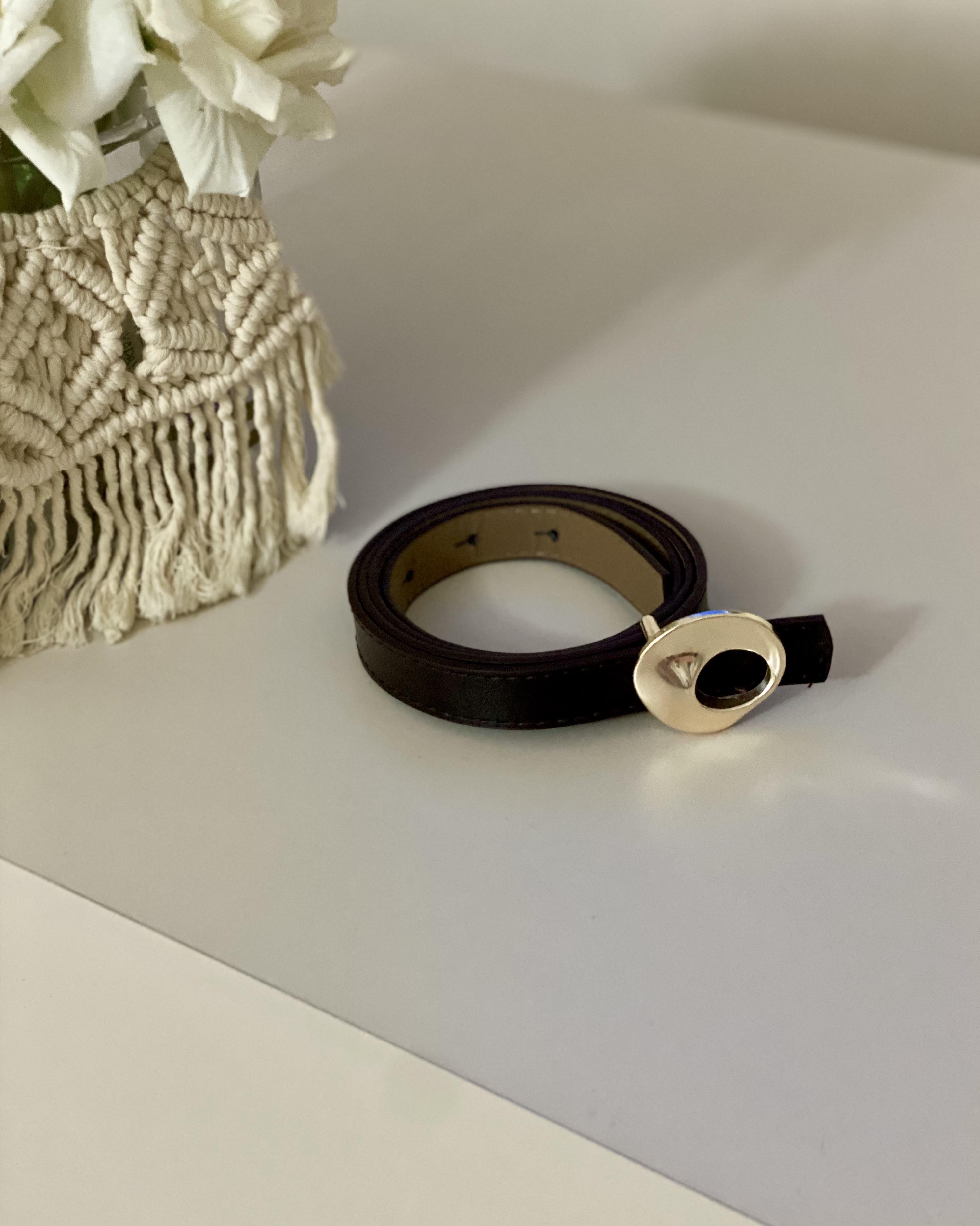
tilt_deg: -36.0
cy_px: 649
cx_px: 497
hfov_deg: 27.6
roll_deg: +3.8
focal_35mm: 55
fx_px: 1994
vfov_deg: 34.1
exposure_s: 1/25
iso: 400
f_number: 2
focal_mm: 6
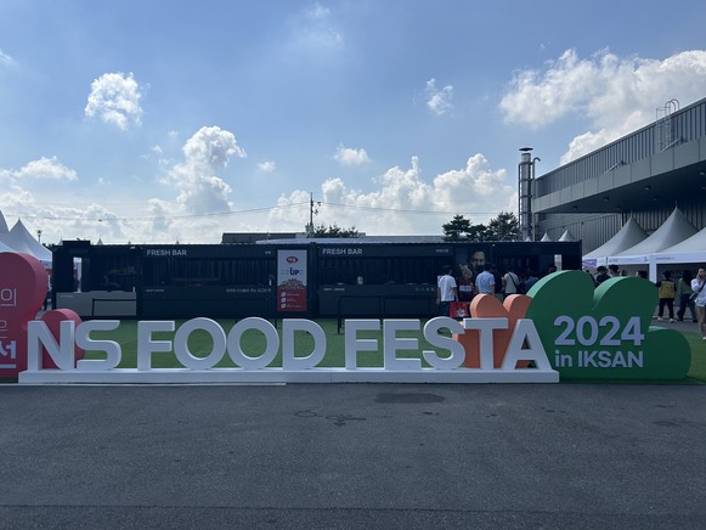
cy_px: 256
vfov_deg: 46.8
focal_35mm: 30
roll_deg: +0.0
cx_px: 307
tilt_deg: +2.1
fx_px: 612
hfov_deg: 59.7
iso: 50
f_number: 1.5
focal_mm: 5.7
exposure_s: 1/8696
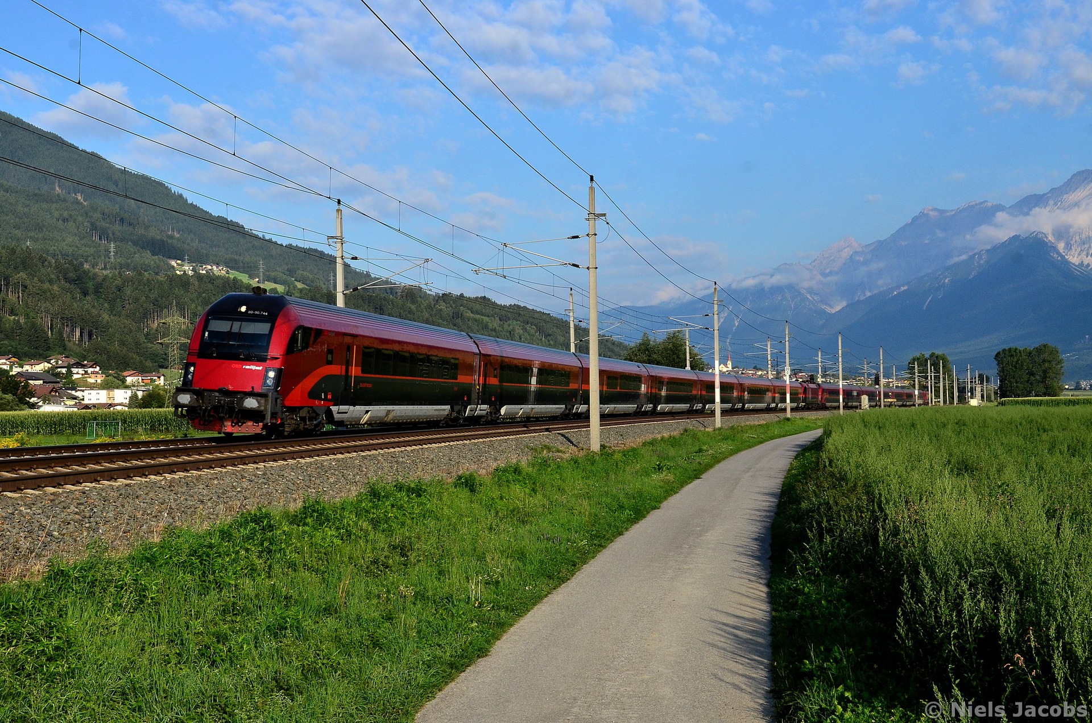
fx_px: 1589
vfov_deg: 25.6
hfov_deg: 37.9
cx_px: 546
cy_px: 362
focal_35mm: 52
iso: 500
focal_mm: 35
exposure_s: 1/800
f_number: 10
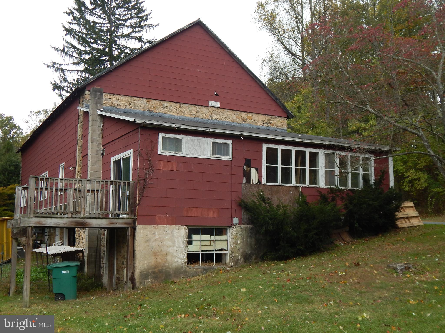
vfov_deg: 37.7
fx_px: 489
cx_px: 222
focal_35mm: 38
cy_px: 166
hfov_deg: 49.0
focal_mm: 6.8
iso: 125
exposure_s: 1/320
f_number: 3.4
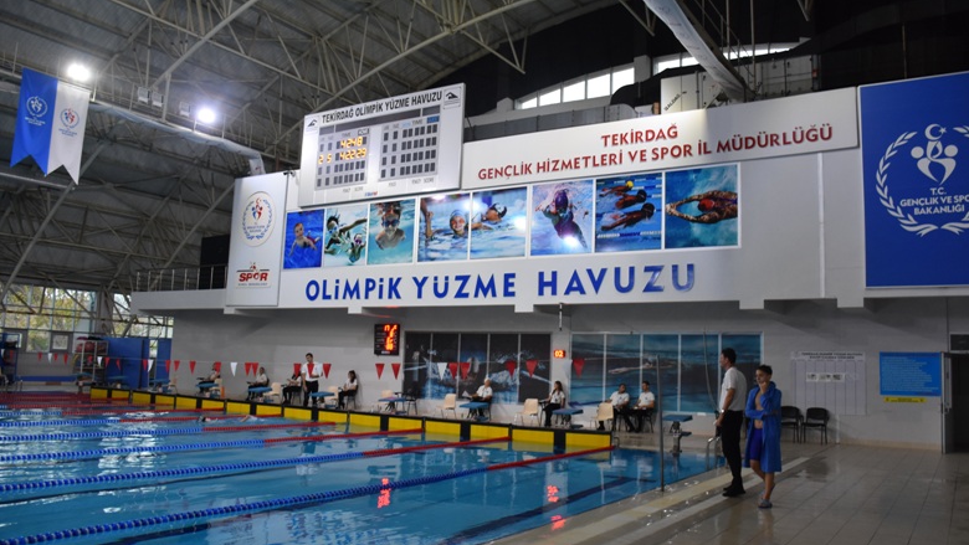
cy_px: 264
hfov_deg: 66.1
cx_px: 494
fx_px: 745
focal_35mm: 29
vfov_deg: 40.2
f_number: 4
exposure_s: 1/80
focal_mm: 18
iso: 800
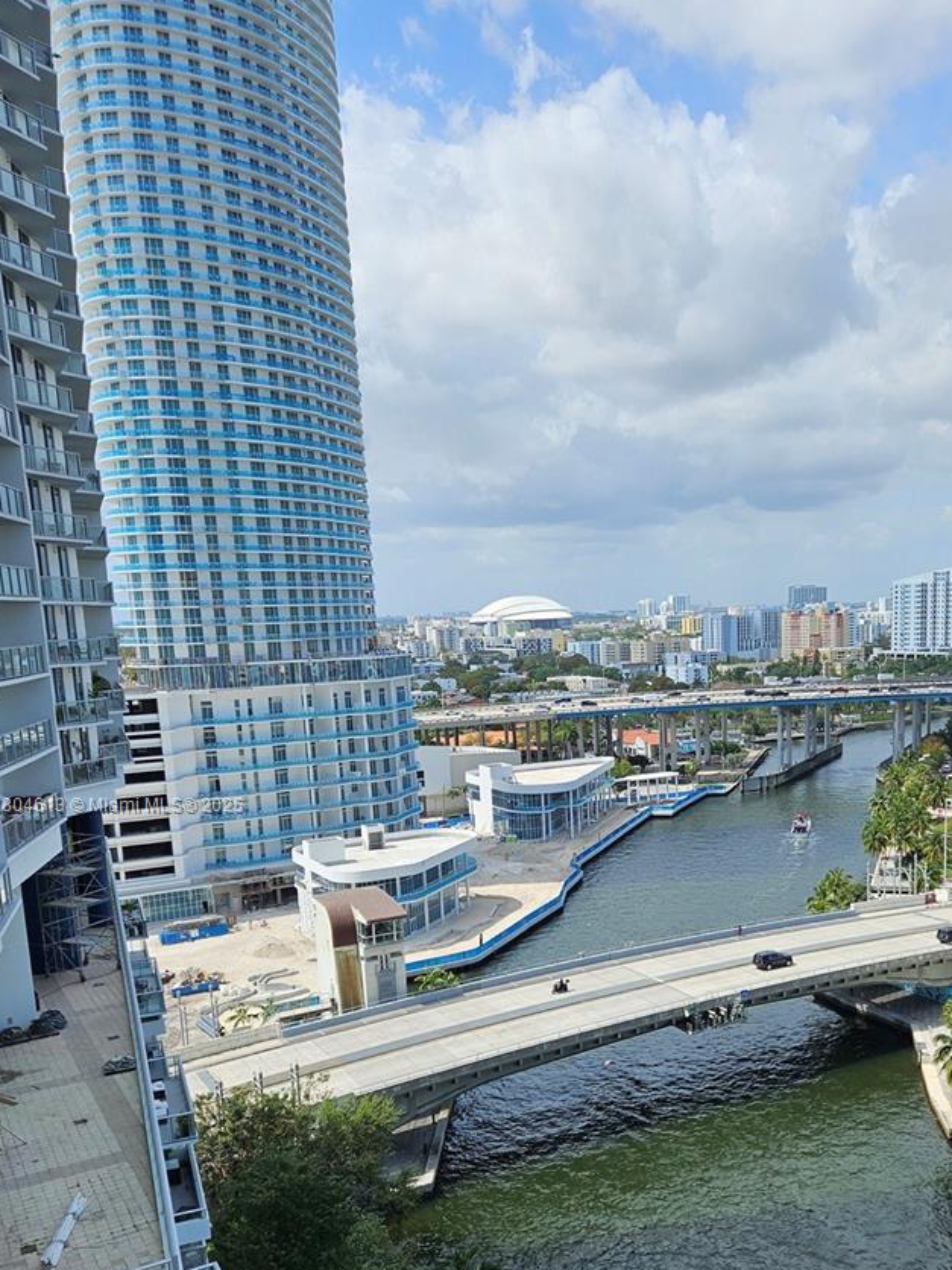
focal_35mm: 33
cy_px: 807
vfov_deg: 54.6
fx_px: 1210
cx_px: 648
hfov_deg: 42.3
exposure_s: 1/2643
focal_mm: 5.4
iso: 25
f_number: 1.8
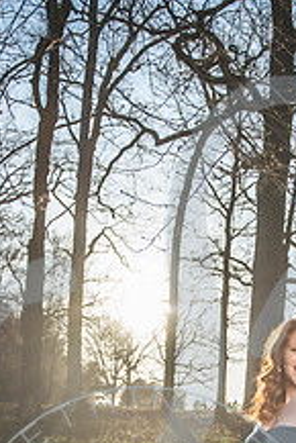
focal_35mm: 58
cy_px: 421
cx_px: 235
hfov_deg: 23.1
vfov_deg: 32.3
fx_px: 714
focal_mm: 28
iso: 100
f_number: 2.8
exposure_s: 1/2000
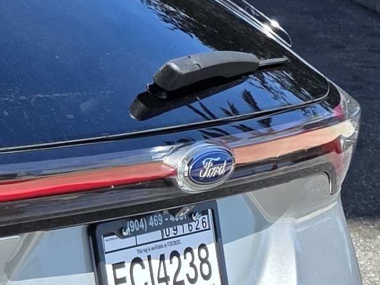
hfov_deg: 11.3
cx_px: -447
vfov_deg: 9.5
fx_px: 1691
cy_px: 359
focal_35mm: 154
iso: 80
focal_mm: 6.3
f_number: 1.7
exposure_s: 1/2775
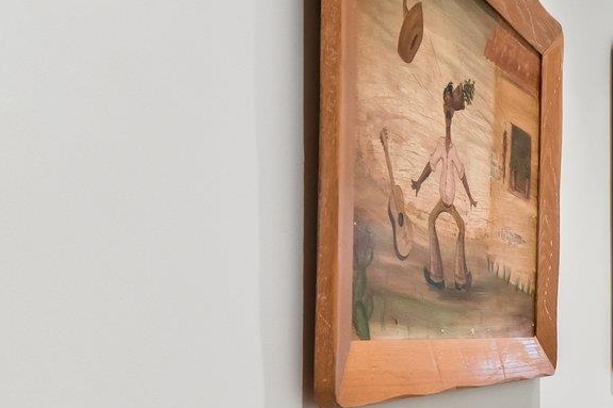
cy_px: 356
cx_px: 877
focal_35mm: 57
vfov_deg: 23.2
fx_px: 970
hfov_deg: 26.9
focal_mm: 16
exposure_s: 1/15
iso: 400
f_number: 8
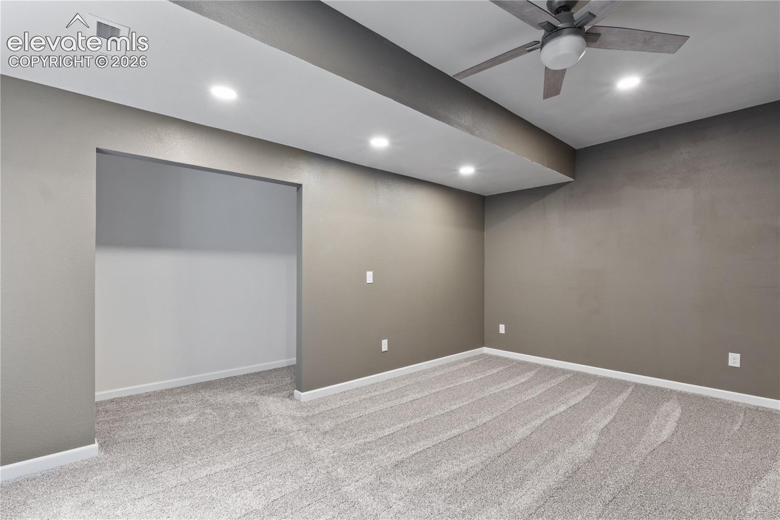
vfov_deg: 72.6
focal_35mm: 16
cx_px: 390
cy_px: 260
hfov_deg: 95.5
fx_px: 354
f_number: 9
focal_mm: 10.9
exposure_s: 2
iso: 200
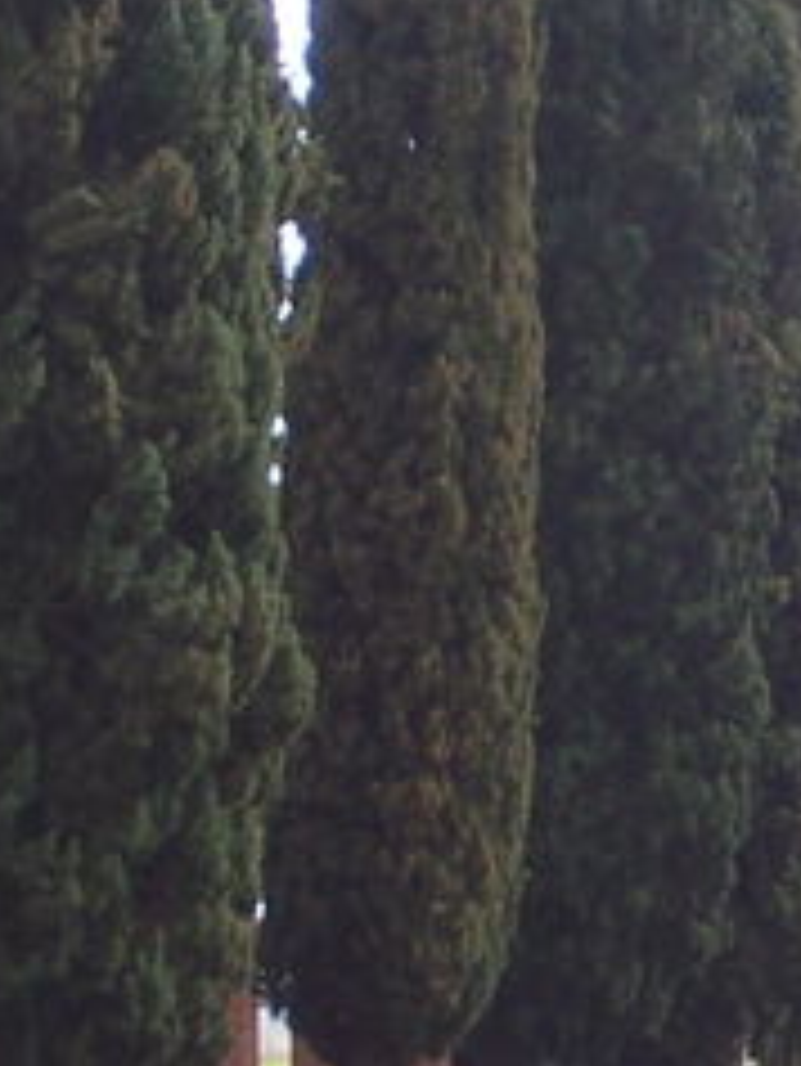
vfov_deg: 6.0
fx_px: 10234
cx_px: 1490
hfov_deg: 4.4
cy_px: 855
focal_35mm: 332
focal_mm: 13.5
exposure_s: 1/180
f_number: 4.1
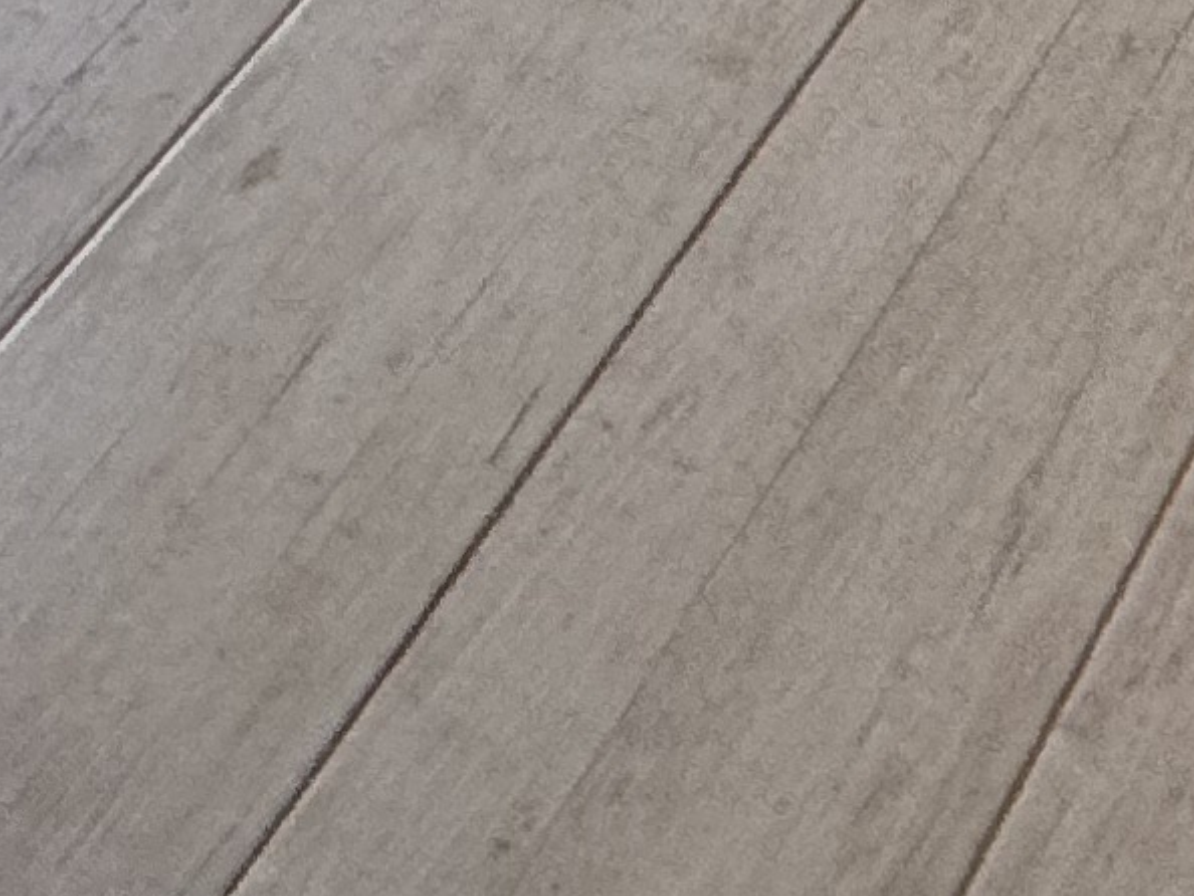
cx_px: 1544
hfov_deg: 19.1
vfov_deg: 9.8
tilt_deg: -14.8
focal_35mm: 95
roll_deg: +5.3
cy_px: -2083
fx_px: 3278
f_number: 2.2
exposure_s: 1/99
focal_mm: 2.22
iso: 50
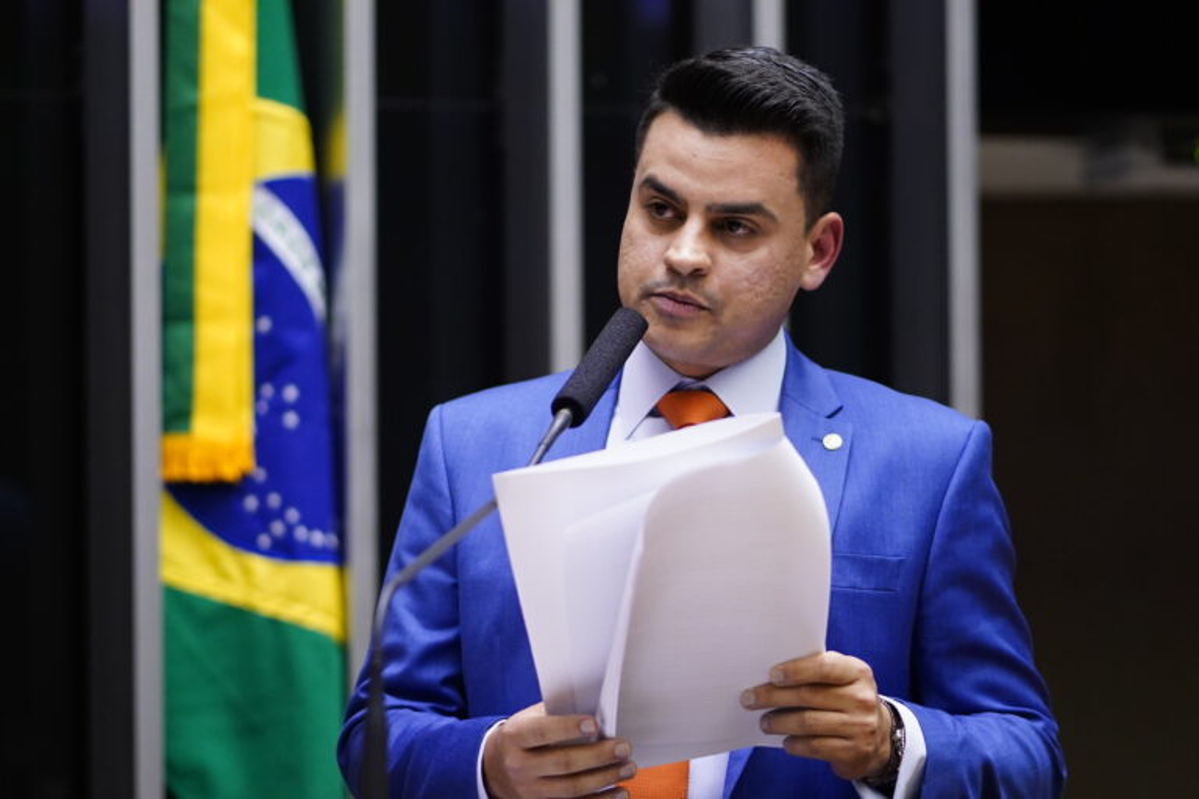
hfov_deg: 16.1
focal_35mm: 127
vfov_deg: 10.8
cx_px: 600
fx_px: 4229
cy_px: 400
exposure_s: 1/320
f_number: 1.8
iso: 2500
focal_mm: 85
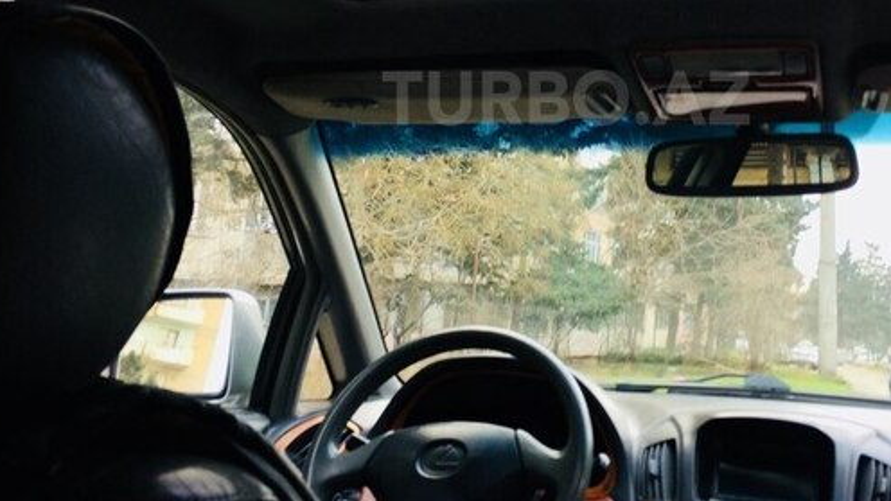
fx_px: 992
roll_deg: -3.3
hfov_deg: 47.8
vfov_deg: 27.8
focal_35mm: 42
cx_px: 566
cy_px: 98
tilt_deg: +9.7
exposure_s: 1/50
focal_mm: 4.15
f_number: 2.2
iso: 40
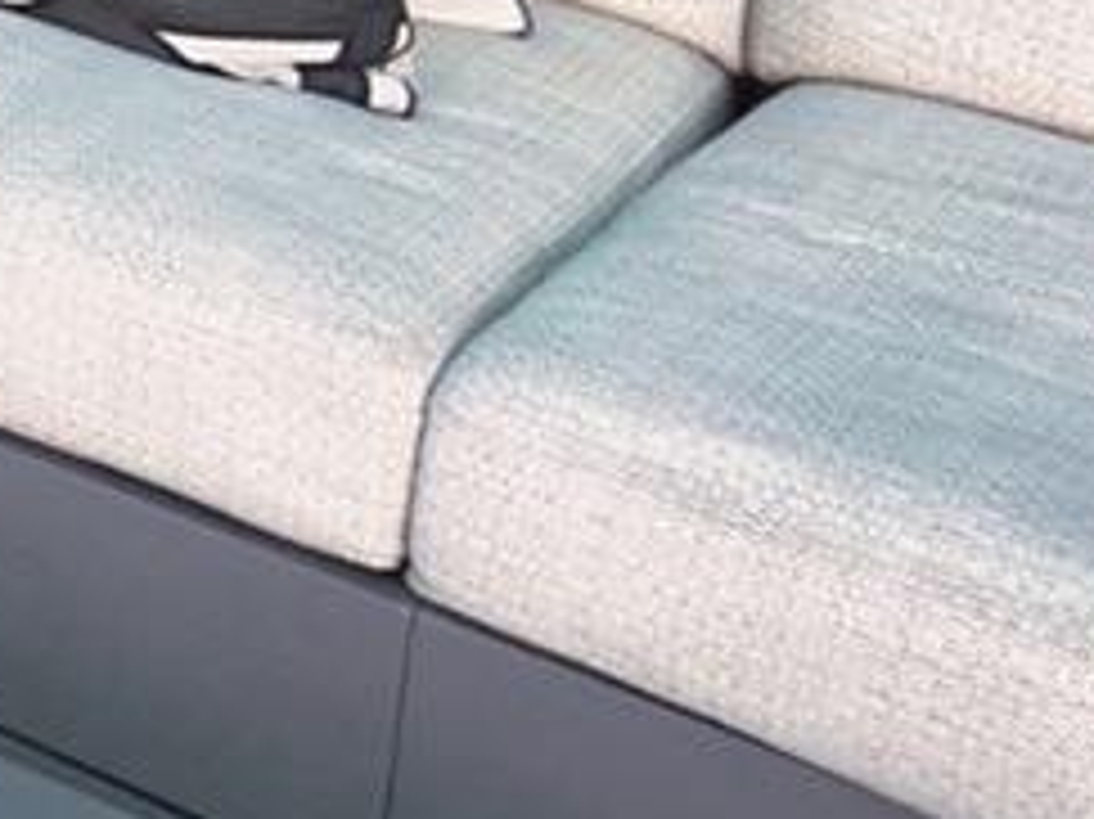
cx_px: -2084
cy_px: -986
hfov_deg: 11.9
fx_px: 3001
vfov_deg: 12.8
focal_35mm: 95
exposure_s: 1/60
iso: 1000
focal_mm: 10
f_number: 6.3
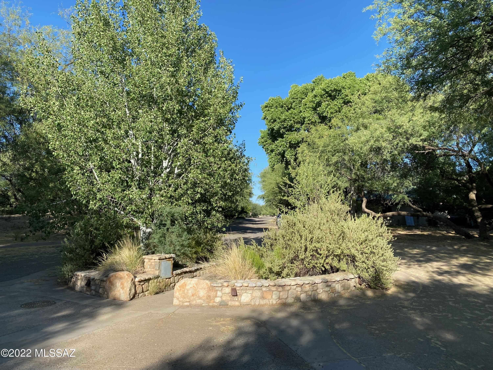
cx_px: 246
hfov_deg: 67.3
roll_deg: -0.1
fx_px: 370
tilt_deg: +4.3
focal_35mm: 26
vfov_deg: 53.1
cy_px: 185
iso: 32
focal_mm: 4.25
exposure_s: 1/1565
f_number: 1.8
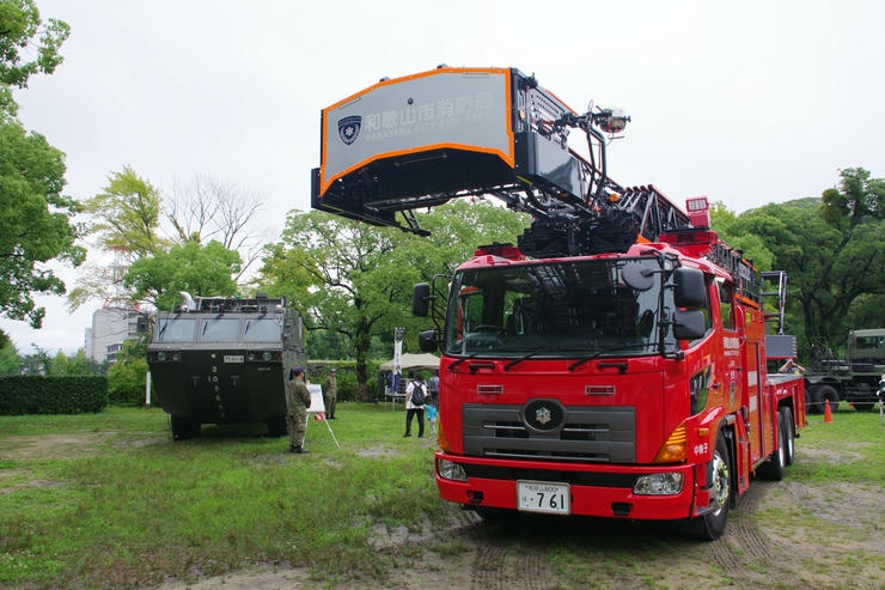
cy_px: 295
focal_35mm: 34
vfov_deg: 38.9
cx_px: 442
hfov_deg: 55.8
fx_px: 836
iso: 320
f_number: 8
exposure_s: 1/250
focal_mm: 22
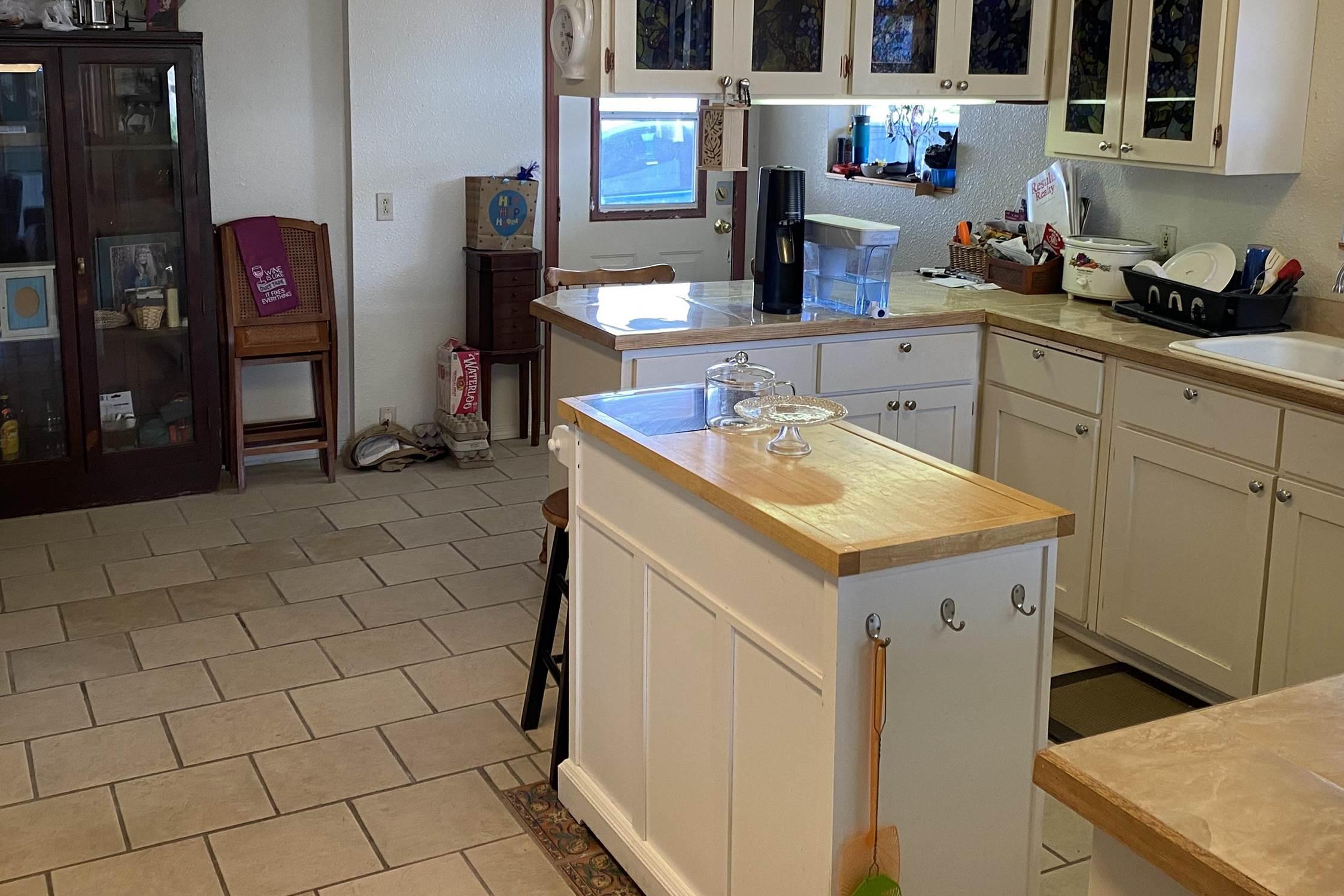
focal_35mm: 37
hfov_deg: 51.9
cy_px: 294
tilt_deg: -8.0
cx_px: 691
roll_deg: -0.6
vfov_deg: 35.6
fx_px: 1381
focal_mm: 4.25
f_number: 1.8
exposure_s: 1/60
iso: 100
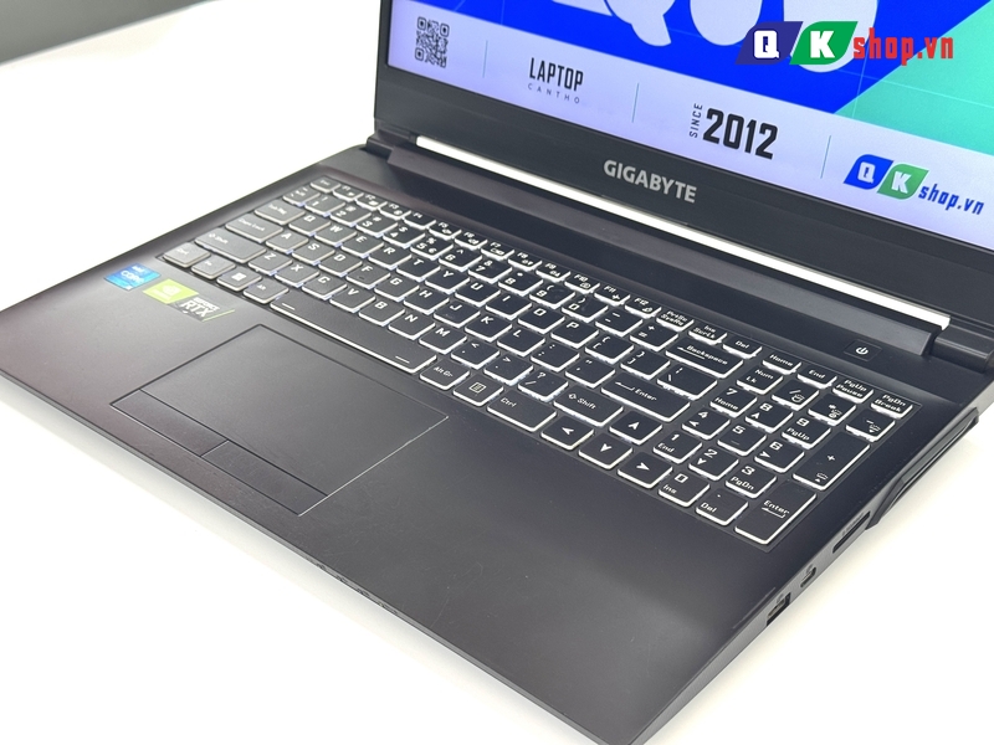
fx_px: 1378
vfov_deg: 30.3
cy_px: 372
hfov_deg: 39.7
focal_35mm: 48
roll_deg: +1.6
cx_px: 497
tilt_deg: -31.8
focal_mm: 6.76
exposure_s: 1/100
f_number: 1.78
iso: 100
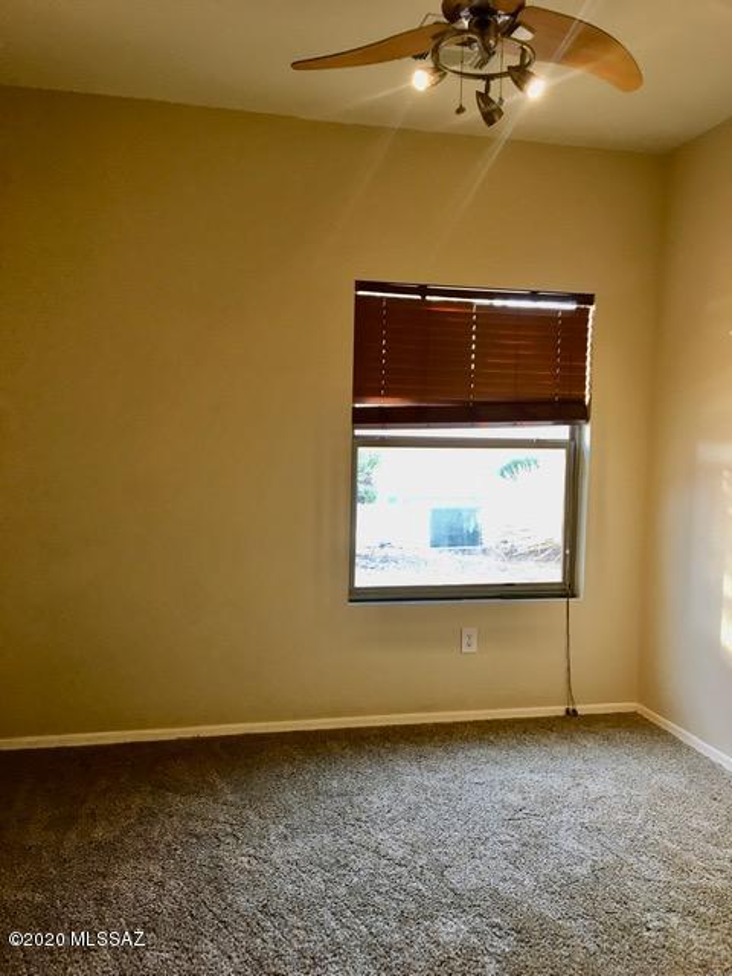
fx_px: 818
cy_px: 488
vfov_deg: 61.7
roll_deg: -1.7
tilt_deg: -4.1
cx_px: 366
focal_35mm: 29
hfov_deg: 48.2
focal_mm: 4.15
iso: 50
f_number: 2.2
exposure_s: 1/30
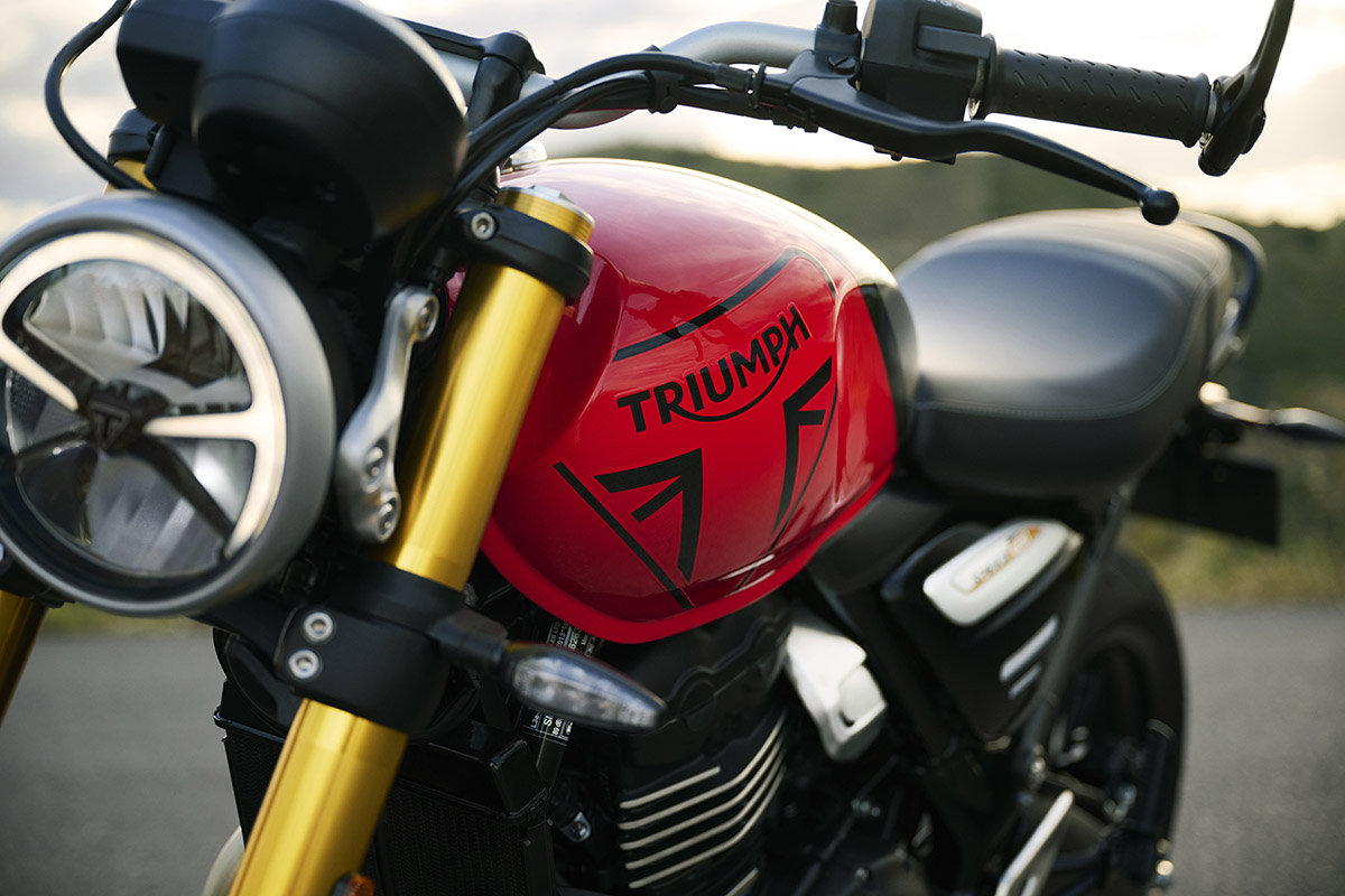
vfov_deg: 25.1
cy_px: 448
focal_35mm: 54
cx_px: 672
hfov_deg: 36.9
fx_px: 2017
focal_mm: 54
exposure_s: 1/200
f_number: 2.8
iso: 140
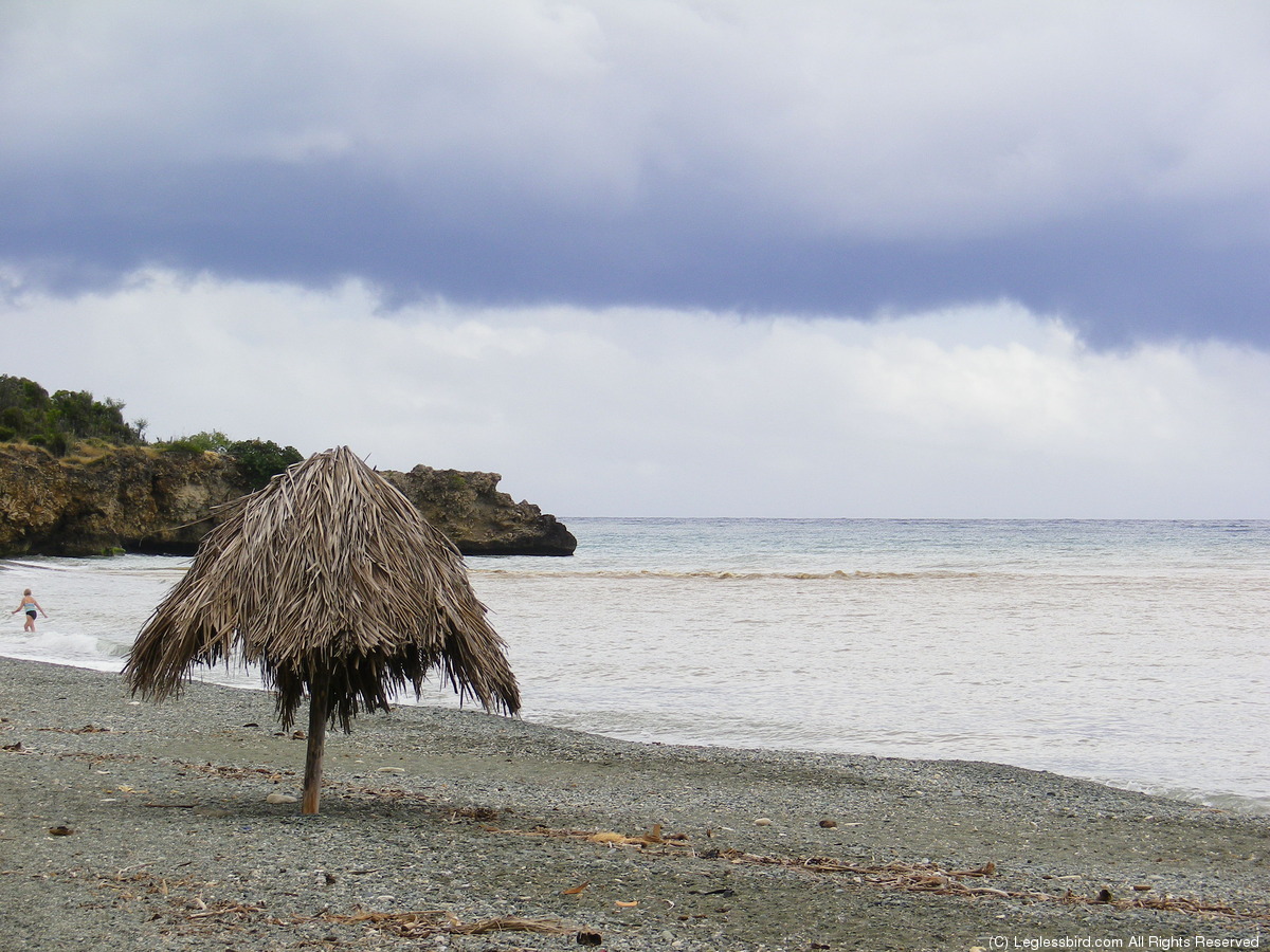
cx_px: 635
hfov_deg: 13.3
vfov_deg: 10.0
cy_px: 476
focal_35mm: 148
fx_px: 5430
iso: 80
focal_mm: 26.2
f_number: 5.6
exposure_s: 1/320
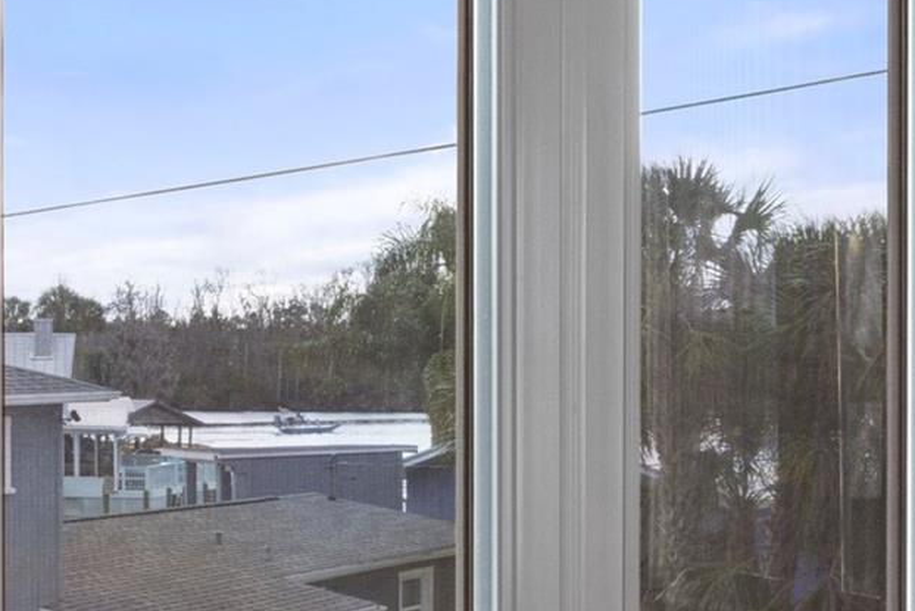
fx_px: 1863
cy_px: 433
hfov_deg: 27.5
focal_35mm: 73
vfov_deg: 18.5
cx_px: 324
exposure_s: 1/6
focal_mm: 19
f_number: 8
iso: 320
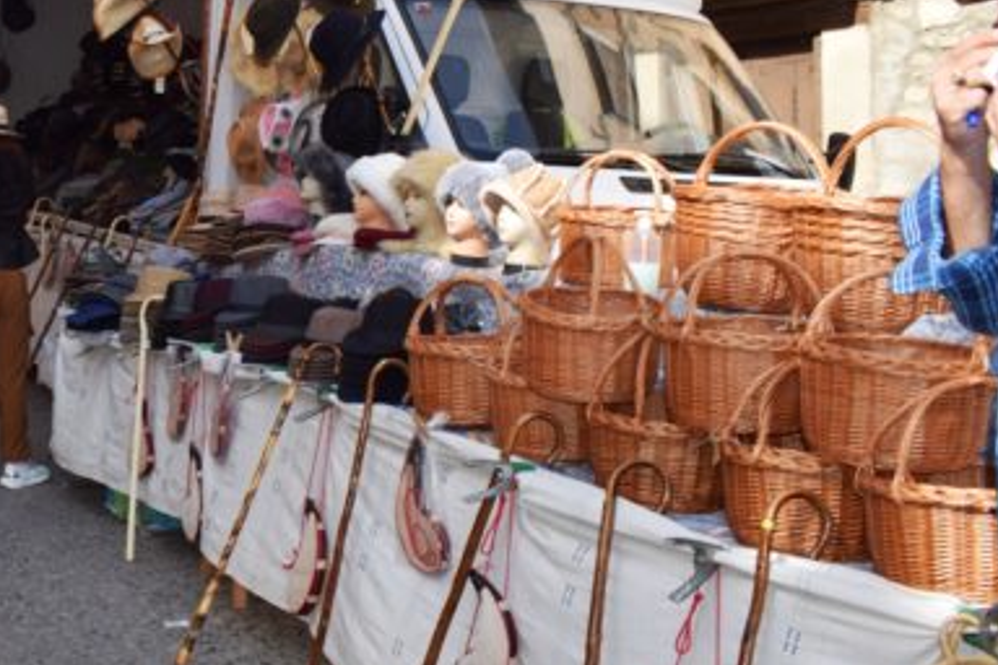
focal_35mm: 49
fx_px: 1358
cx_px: 125
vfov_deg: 27.3
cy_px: 218
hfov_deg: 38.0
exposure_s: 1/200
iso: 100
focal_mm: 18
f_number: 8
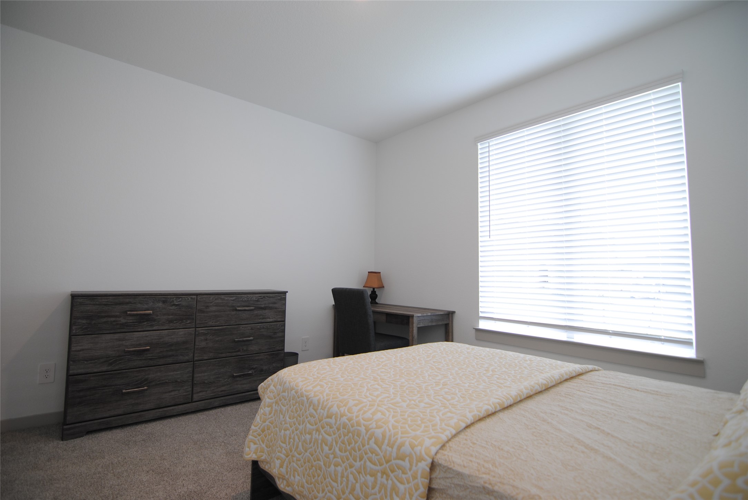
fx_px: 343
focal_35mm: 16
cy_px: 250
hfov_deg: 94.9
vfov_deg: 72.2
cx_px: 374
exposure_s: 1/30
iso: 100
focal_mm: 11
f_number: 2.8
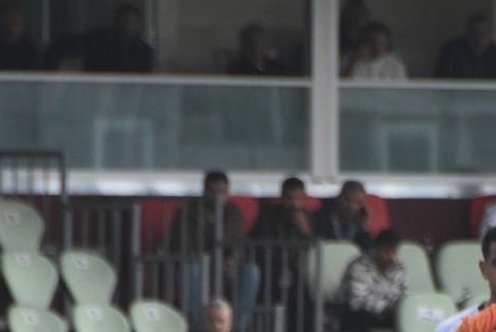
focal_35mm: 1020
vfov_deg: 1.4
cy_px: 293
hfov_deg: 2.0
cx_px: 506
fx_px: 14070
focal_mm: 200
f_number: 5.6
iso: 800
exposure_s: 1/2000
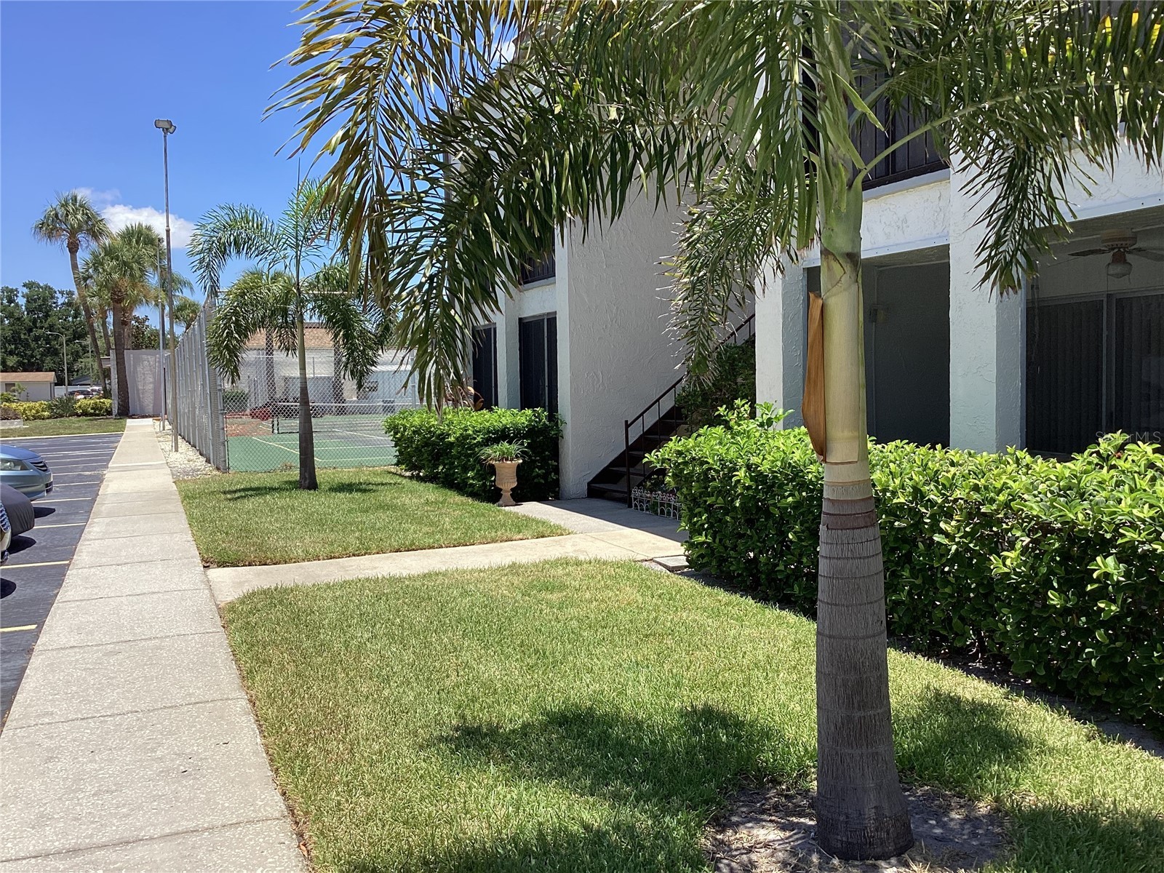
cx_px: 582
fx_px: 1042
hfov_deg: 58.4
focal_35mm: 31
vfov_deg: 45.4
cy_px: 436
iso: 25
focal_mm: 3.3
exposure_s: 1/815
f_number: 2.4
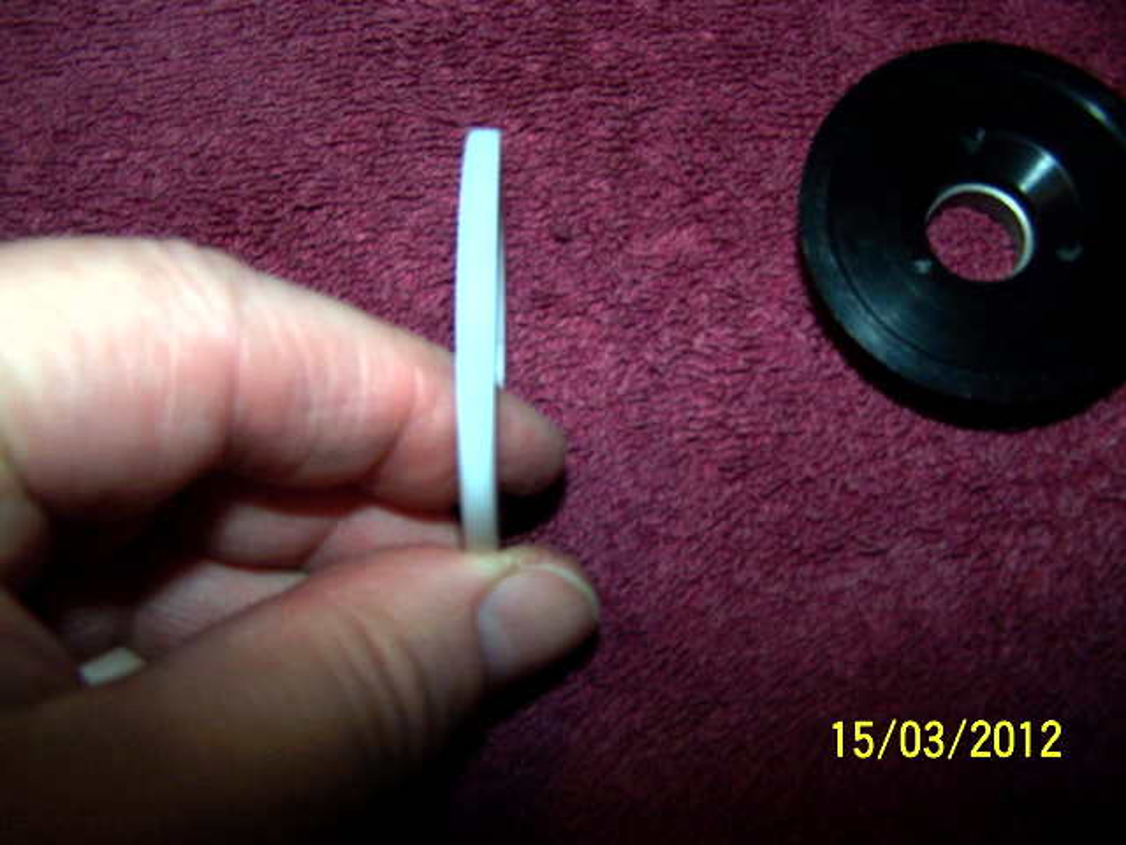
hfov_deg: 49.0
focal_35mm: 38
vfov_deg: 37.7
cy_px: 422
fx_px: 1236
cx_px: 563
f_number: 2.8
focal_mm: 6.3
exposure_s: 1/60
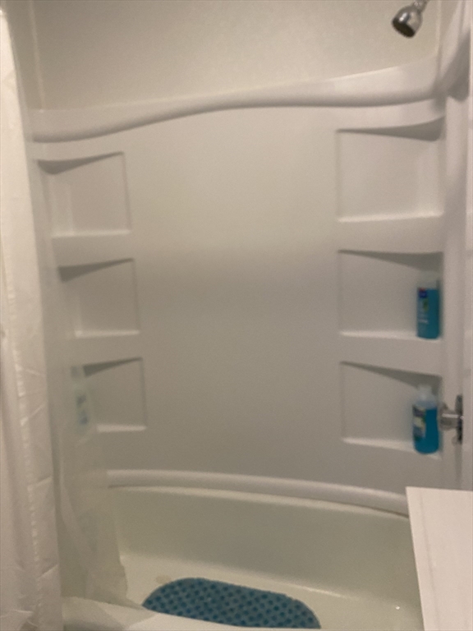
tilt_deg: -8.1
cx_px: 236
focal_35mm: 26
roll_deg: +3.5
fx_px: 474
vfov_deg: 67.3
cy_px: 316
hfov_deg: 53.1
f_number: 1.8
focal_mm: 4.25
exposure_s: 1/60
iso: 250
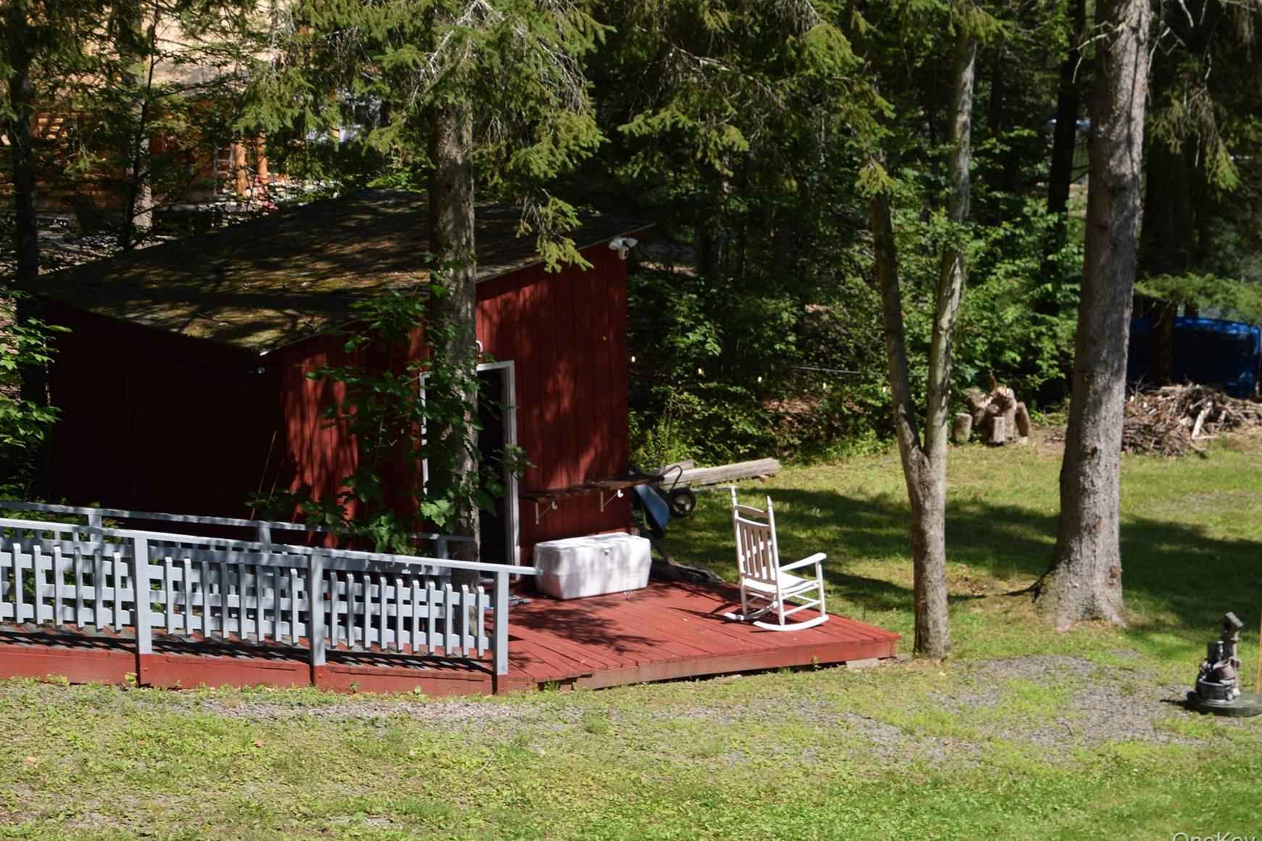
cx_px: 579
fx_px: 2159
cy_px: 365
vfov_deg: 22.0
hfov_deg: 32.6
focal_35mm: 62
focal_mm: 35
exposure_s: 1/200
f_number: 7.1
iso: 100
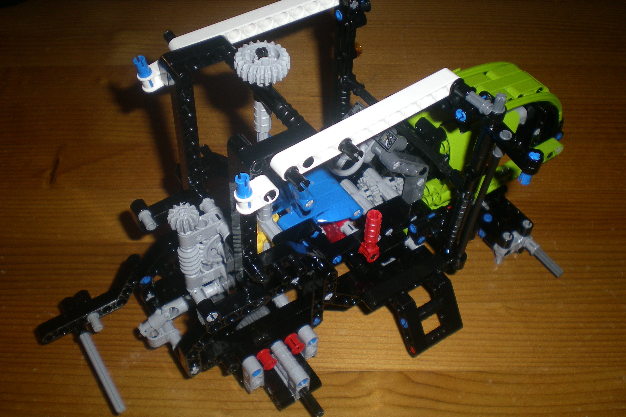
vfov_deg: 33.4
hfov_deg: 48.5
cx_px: 313
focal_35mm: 40
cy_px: 196
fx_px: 696
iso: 50
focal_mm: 6.3
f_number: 3.1
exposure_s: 1/60
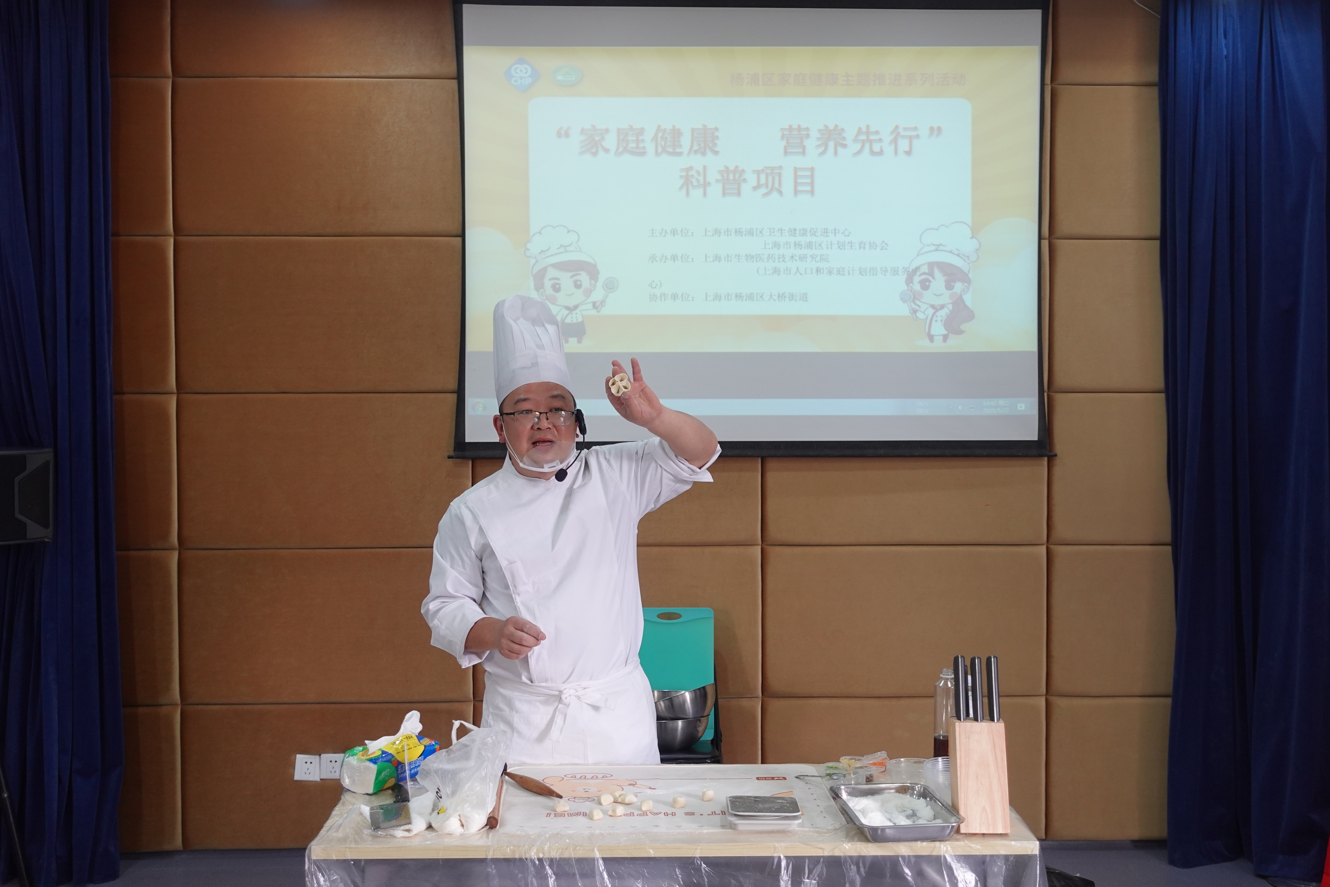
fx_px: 1515
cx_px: 665
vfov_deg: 32.6
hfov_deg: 47.4
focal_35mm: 41
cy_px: 444
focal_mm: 15.46
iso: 320
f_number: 2.8
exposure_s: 1/60
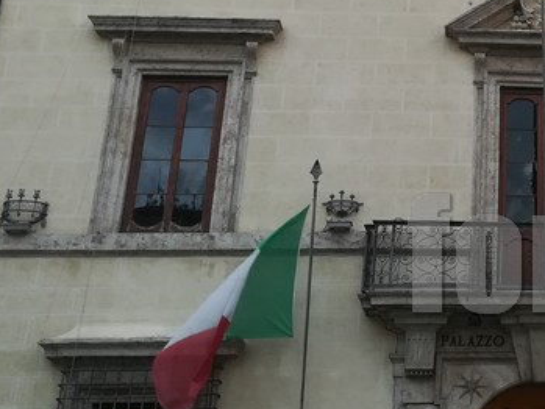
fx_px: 1055
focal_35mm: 67
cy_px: 104
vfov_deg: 21.8
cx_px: 614
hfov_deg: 26.5
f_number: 2.2
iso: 80
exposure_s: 1/33.3
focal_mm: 3.83
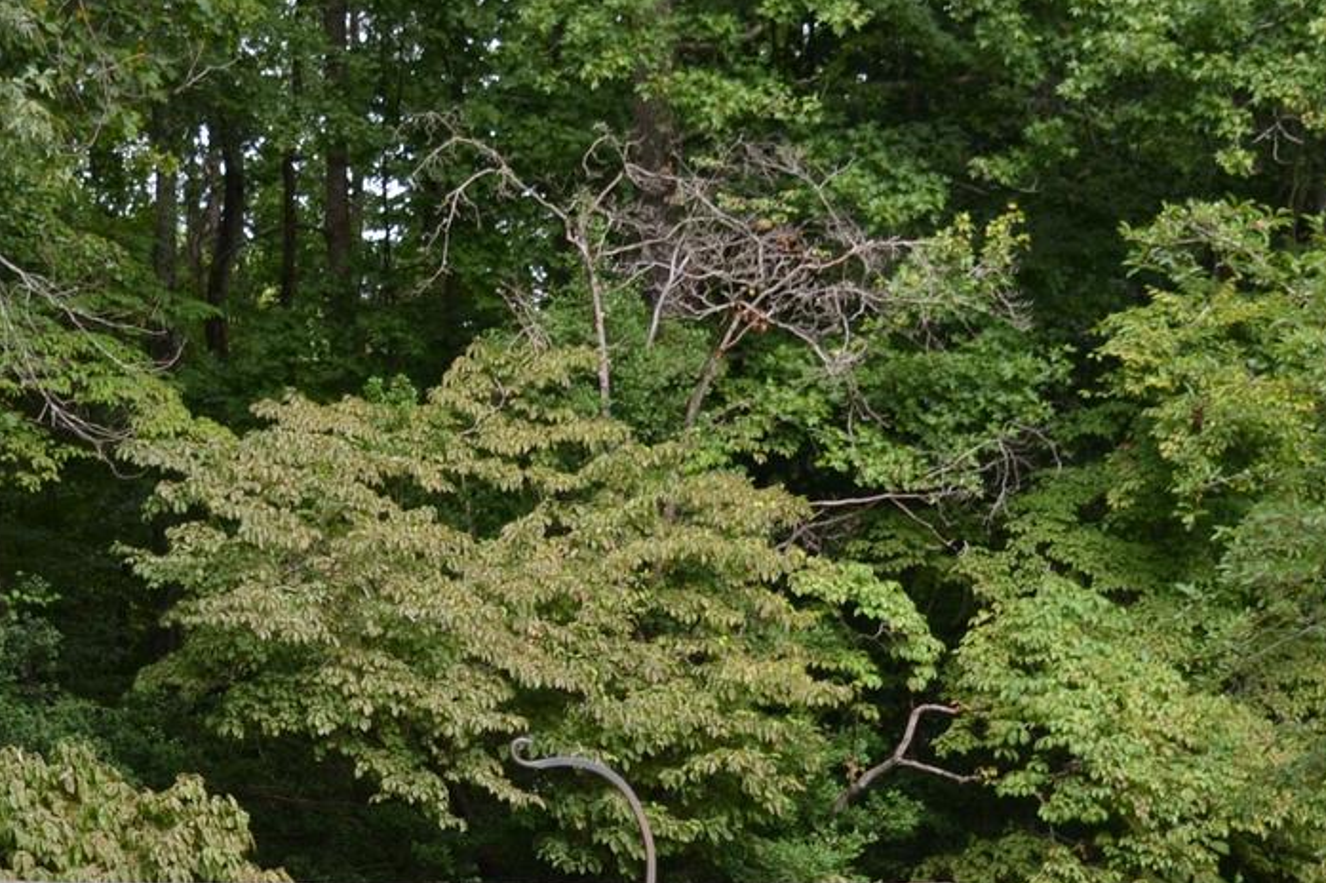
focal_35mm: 97
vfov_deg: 13.9
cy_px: 834
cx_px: 289
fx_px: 3571
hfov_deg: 20.8
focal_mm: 22
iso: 100
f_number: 4
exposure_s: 1/200
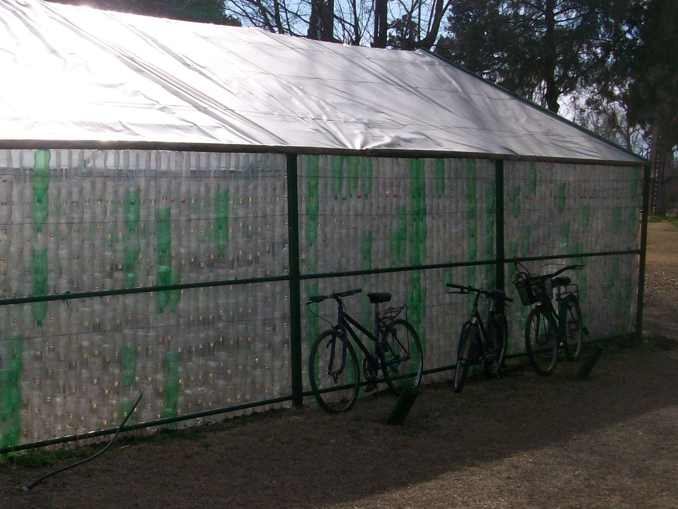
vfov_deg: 23.2
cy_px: 316
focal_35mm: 63
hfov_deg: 30.2
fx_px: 1234
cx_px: 168
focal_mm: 5.7
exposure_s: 1/522
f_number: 5.5
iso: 64
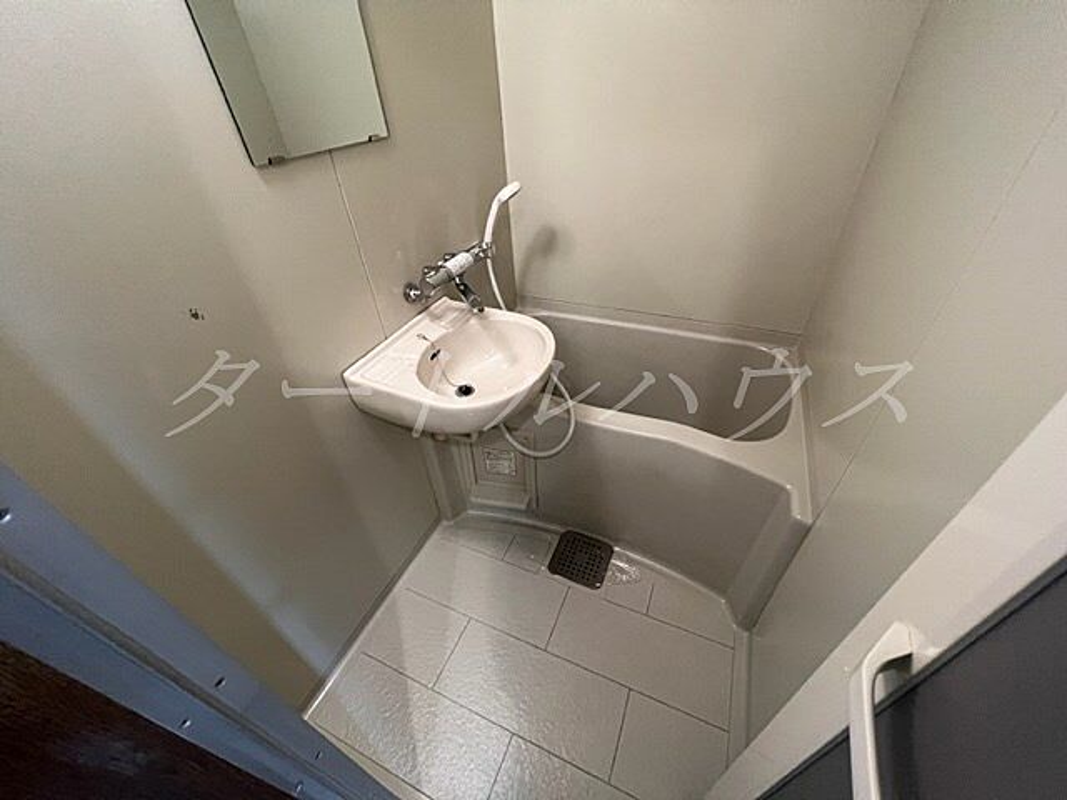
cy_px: 400
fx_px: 401
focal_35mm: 13
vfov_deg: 89.9
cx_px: 534
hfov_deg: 106.2
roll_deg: +4.9
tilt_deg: -36.7
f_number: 1.8
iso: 320
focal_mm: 1.57
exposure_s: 1/60
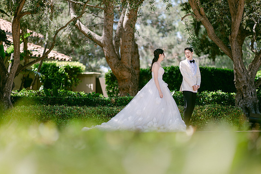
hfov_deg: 19.4
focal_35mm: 105
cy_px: 87
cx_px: 130
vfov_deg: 13.0
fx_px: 763
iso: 64
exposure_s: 1/1250
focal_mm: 105
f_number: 1.4
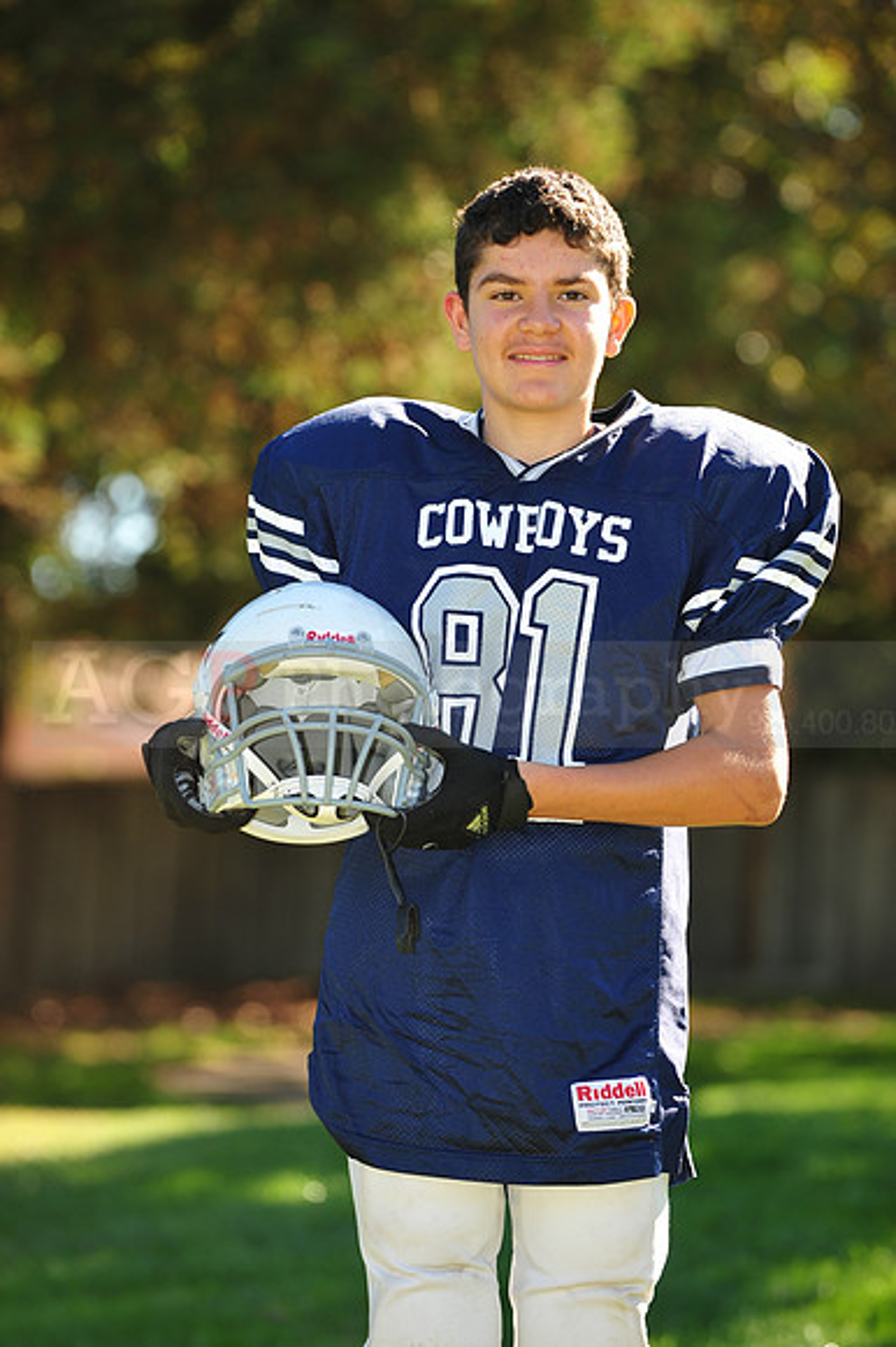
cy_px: 674
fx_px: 6728
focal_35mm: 180
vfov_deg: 11.4
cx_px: 448
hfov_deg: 7.6
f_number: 4.5
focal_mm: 180
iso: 200
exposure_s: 1/250
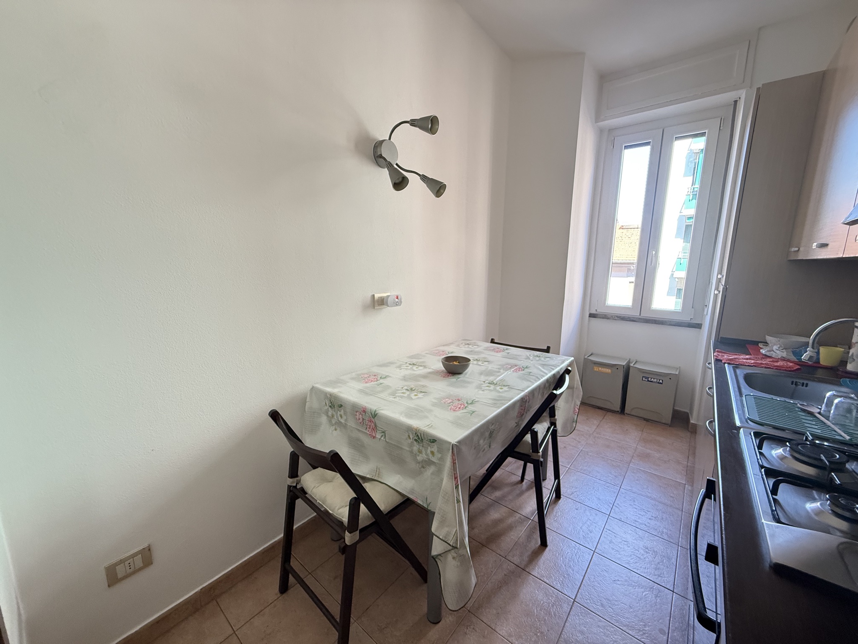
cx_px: 429
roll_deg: -0.3
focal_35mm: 14
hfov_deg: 102.1
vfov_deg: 85.7
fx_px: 347
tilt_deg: -9.8
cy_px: 322
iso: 320
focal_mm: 2.22
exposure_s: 1/67
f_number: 2.2
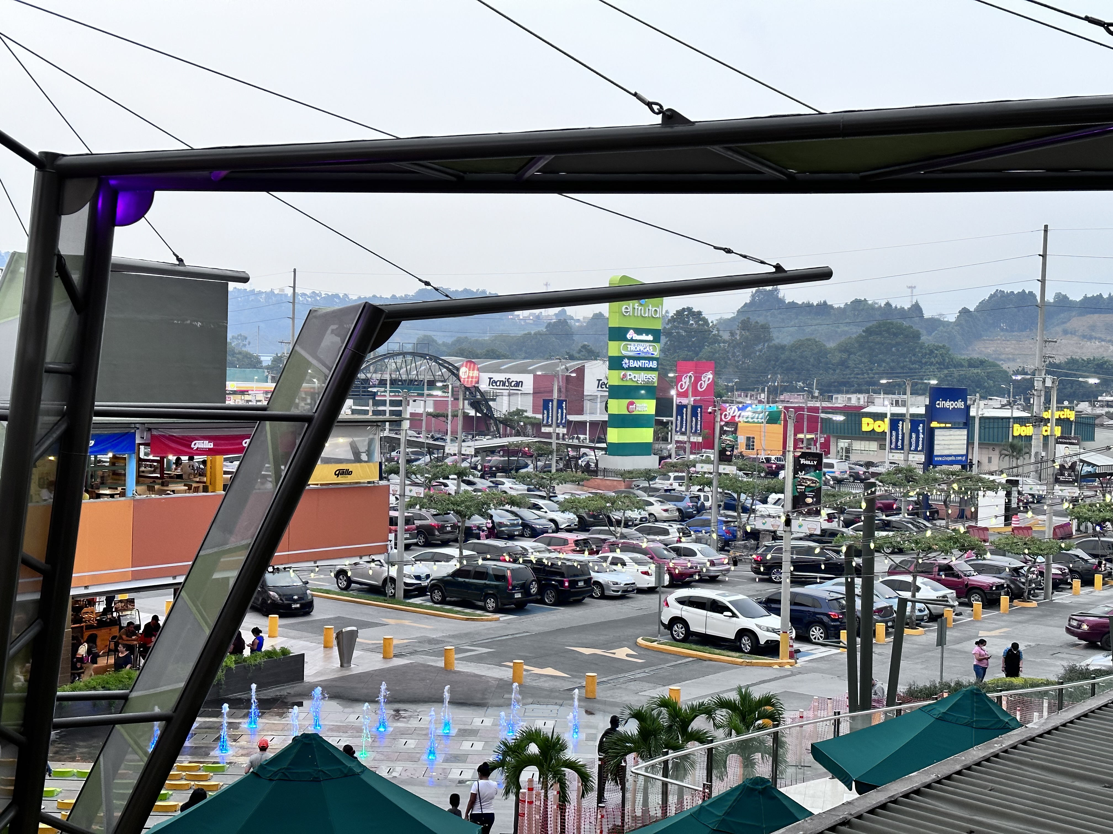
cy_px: 417
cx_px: 556
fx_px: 1543
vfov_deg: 30.3
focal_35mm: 48
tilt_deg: -2.1
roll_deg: -1.3
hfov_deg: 39.7
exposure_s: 1/120
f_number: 1.78
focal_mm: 6.86
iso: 125
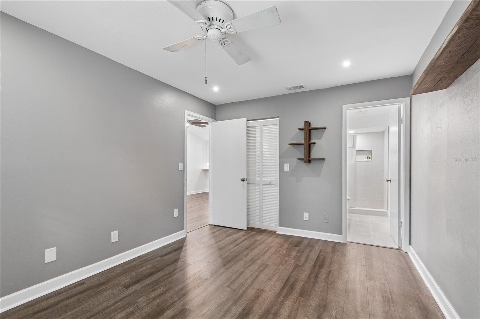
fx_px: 200
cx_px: 240
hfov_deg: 100.4
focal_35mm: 15
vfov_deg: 77.3
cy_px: 160
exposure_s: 1/2.5
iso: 100
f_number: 7.1
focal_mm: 10
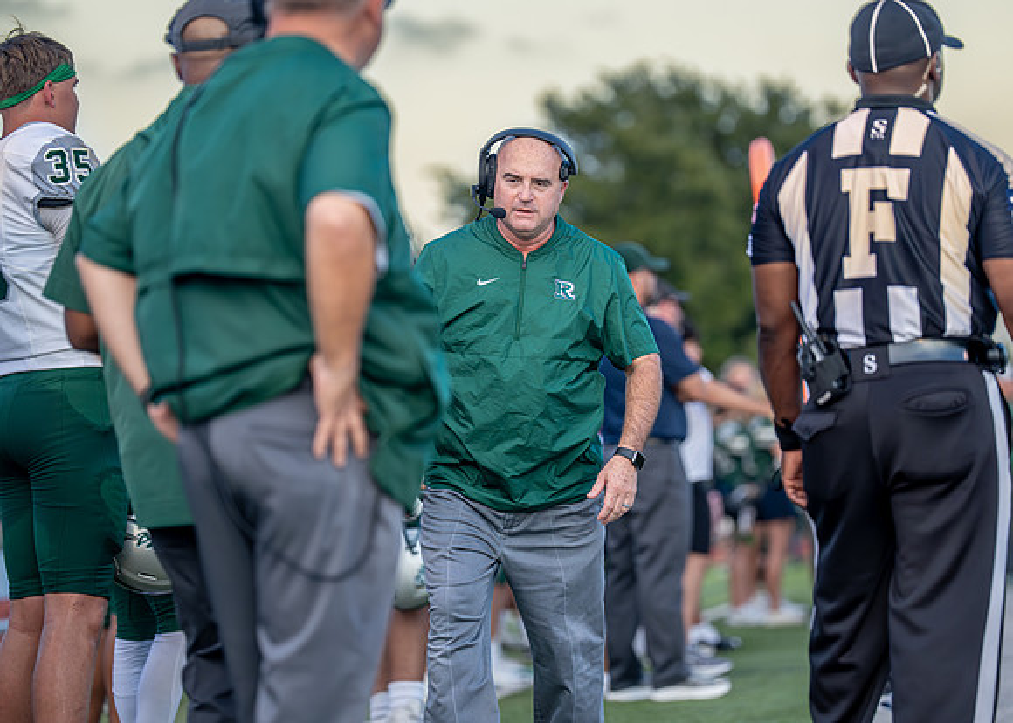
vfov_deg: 8.0
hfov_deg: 11.2
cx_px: 544
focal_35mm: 180
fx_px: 5177
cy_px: 340
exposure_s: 1/1600
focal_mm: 149
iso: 320
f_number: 2.8
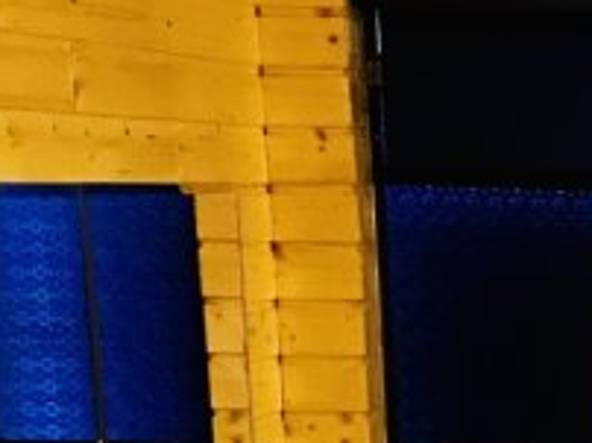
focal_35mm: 142
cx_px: 1234
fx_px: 2426
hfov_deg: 12.1
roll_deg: -0.7
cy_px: 769
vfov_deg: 9.9
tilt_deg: -13.1
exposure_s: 1/17
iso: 64
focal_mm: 3.99
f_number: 1.8
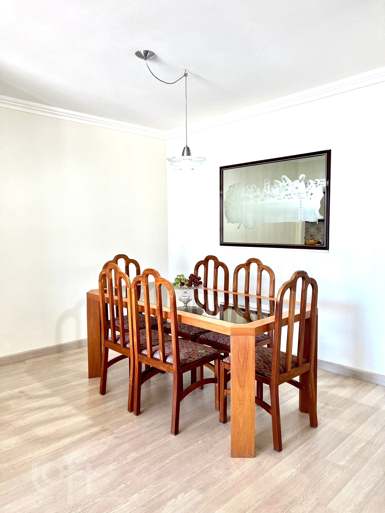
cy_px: 256
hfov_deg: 53.1
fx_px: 386
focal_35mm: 26
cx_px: 192
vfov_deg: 67.3
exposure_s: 1/120
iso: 50
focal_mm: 5.7
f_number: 1.5
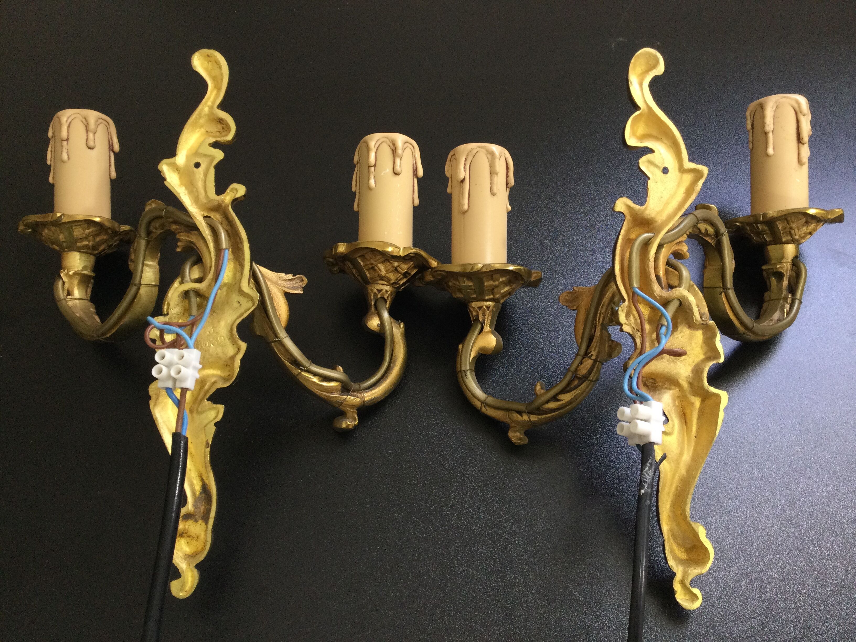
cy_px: 321
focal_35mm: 31
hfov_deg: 58.4
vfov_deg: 45.4
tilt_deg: -55.7
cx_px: 428
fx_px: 767
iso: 80
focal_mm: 3.3
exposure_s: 1/33
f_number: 2.4
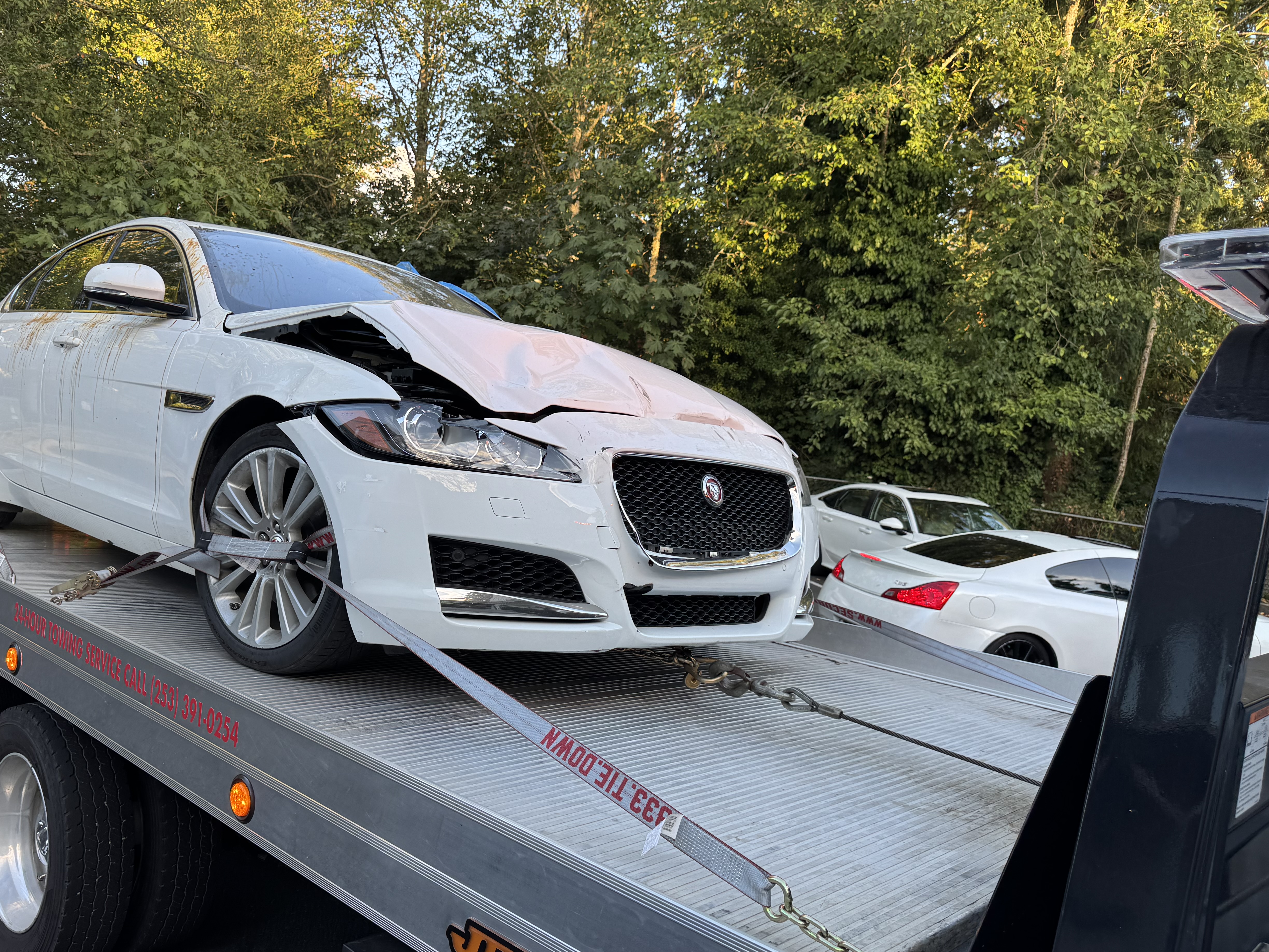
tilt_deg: -4.5
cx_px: 558
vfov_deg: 49.7
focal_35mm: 28
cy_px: 498
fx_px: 1026
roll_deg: -4.2
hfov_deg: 63.2
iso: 64
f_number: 1.78
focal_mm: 6.76
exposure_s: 1/241
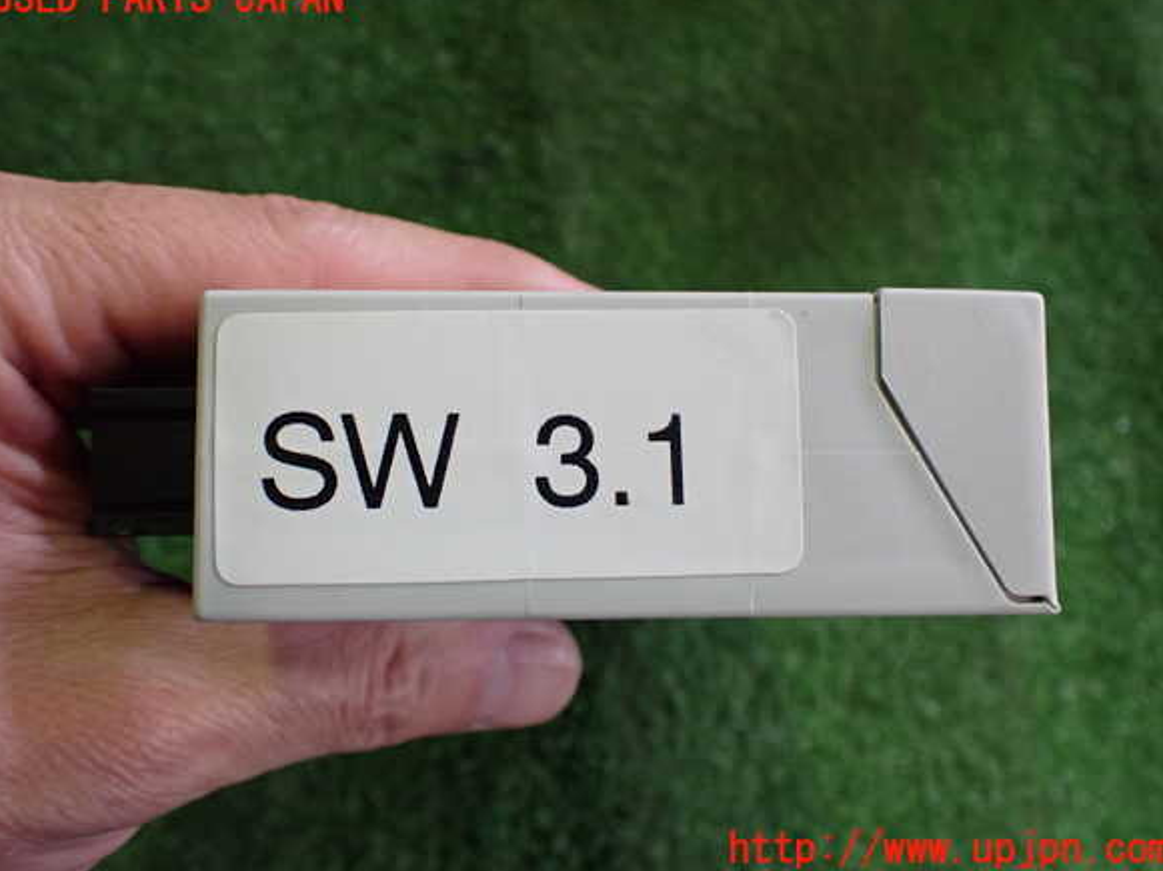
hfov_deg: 58.4
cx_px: 580
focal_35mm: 31
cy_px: 424
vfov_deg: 45.4
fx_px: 1041
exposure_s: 1/125
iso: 400
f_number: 2.3
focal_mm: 5.4
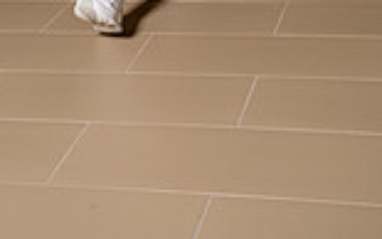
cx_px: 62
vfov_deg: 9.6
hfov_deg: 16.7
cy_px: -296
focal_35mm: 124
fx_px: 1291
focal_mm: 42
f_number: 5.6
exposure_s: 1/125
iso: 125
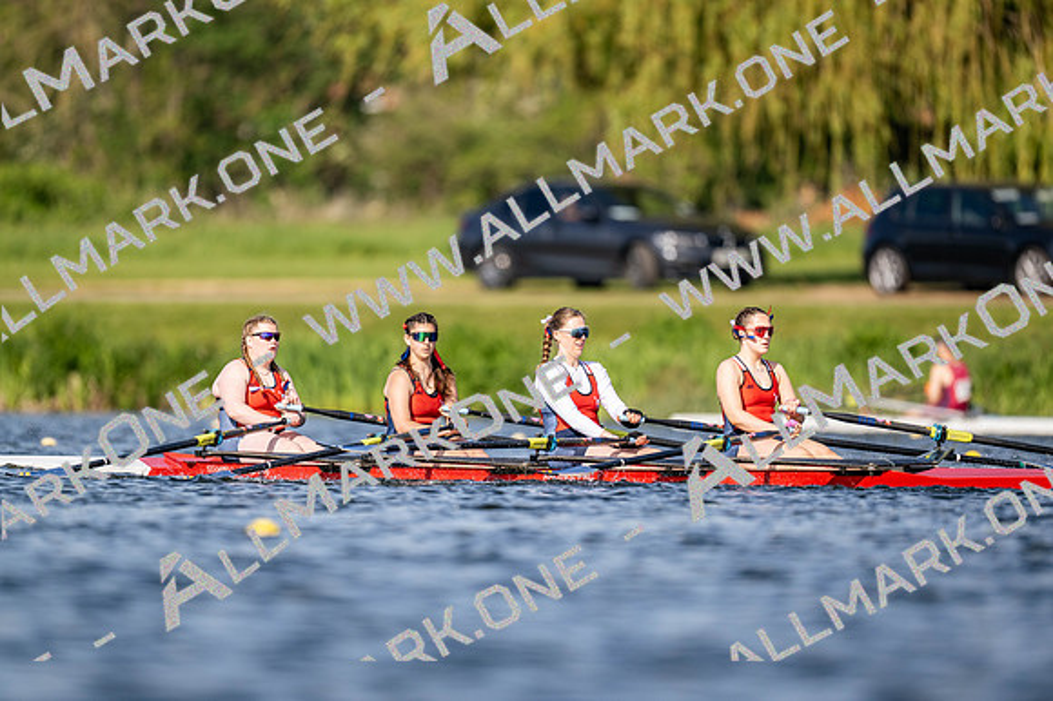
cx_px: 526
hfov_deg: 3.4
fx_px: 17543
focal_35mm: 600
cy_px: 350
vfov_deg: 2.3
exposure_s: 1/2500
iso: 250
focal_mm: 600
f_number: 4
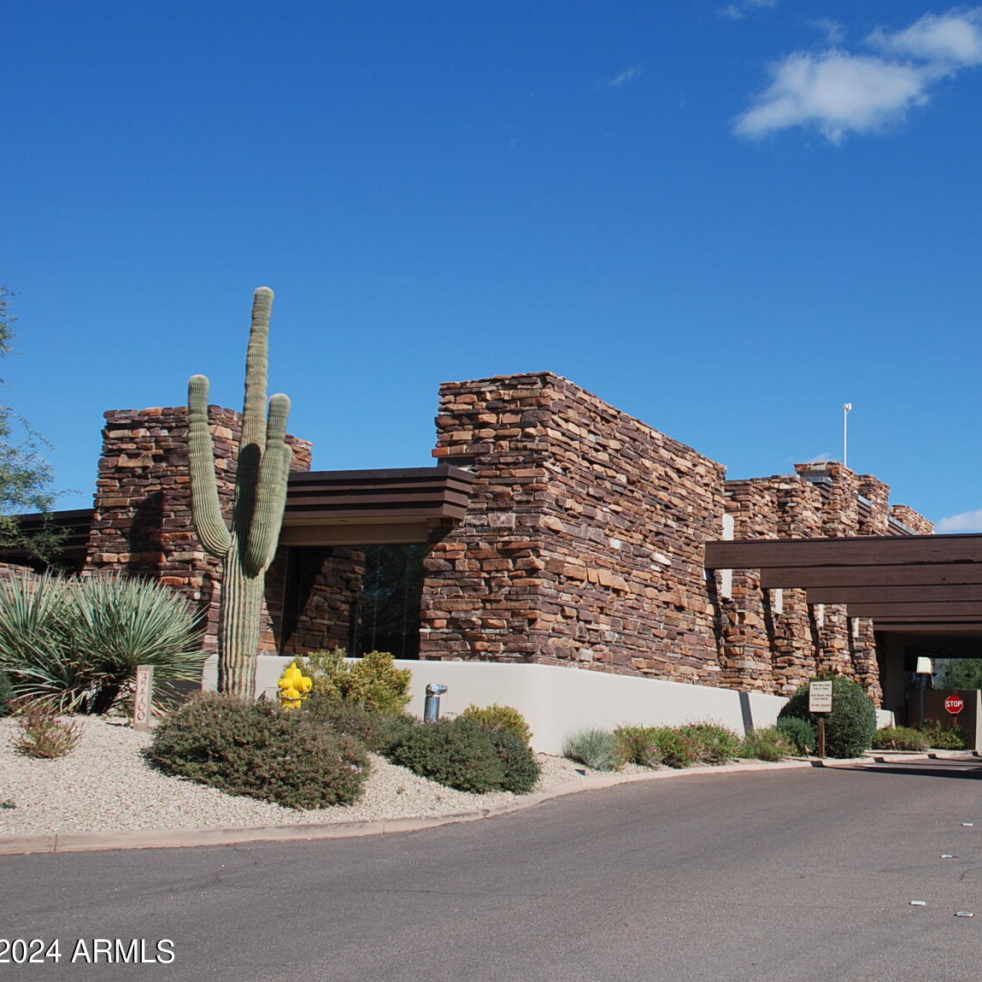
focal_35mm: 43
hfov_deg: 37.5
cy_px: 448
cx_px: 816
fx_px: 1380
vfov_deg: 39.1
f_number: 8
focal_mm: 20
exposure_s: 1/250
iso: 100
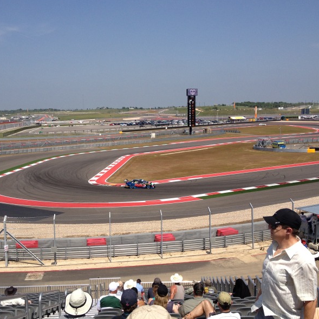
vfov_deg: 40.0
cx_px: 149
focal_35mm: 42
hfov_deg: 40.0
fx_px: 438
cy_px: 158
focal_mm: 4.28
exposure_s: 1/2304
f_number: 2.4
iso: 50
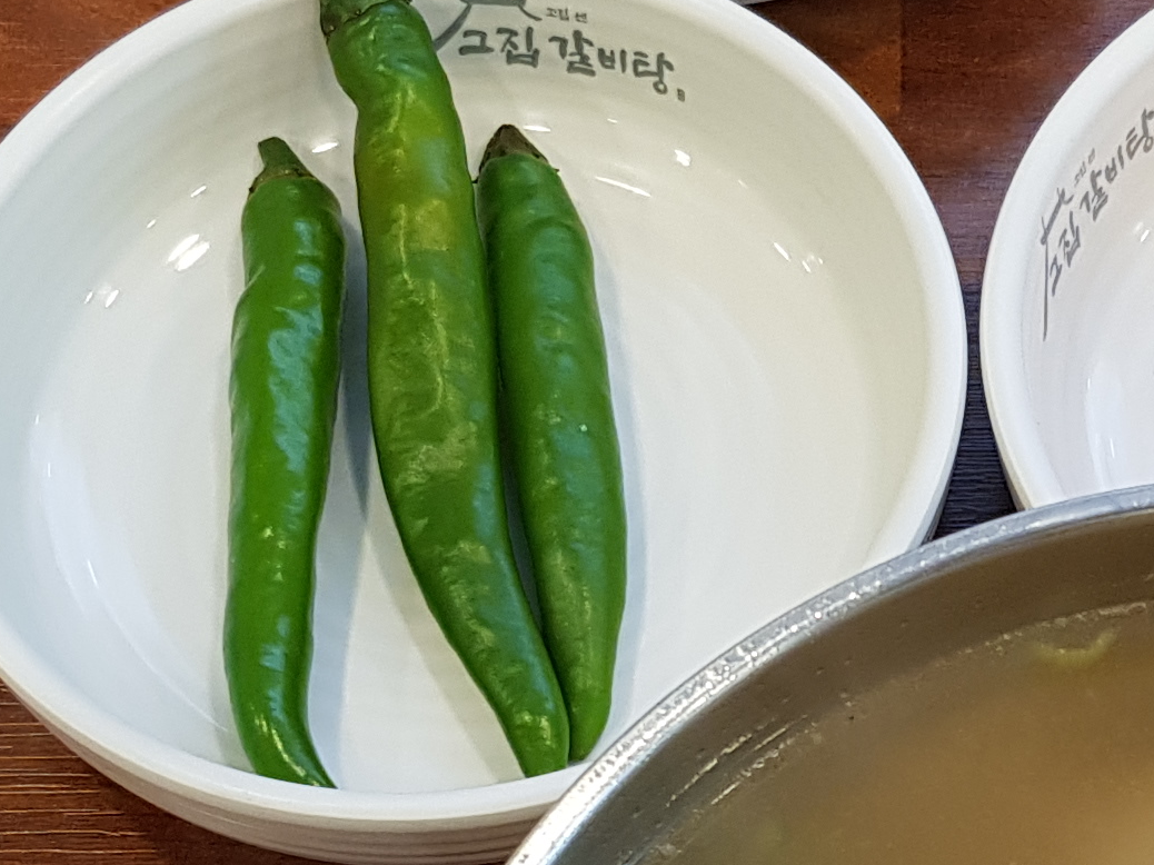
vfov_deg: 14.4
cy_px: 846
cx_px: 1060
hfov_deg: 19.1
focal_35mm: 101
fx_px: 3366
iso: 80
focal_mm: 4.2
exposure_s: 1/60
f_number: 1.7
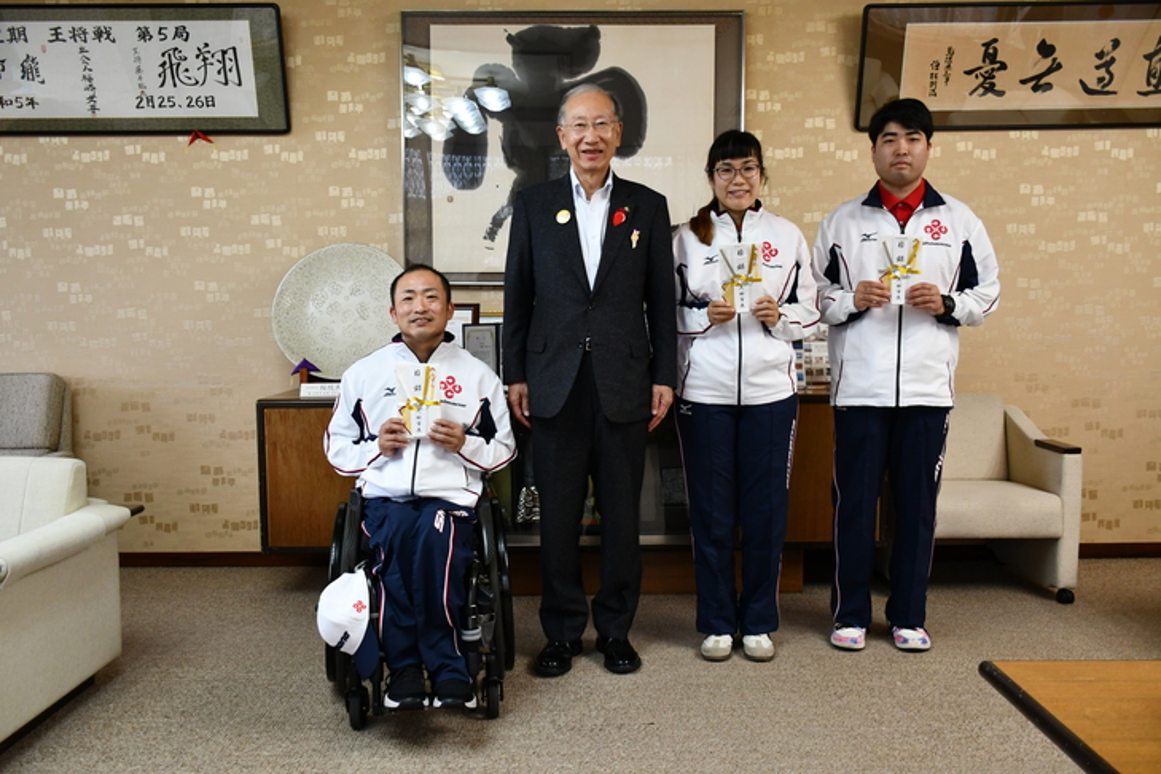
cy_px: 387
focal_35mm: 30
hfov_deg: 61.9
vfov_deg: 43.6
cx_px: 580
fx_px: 967
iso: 1000
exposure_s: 1/125
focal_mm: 20
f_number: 3.5
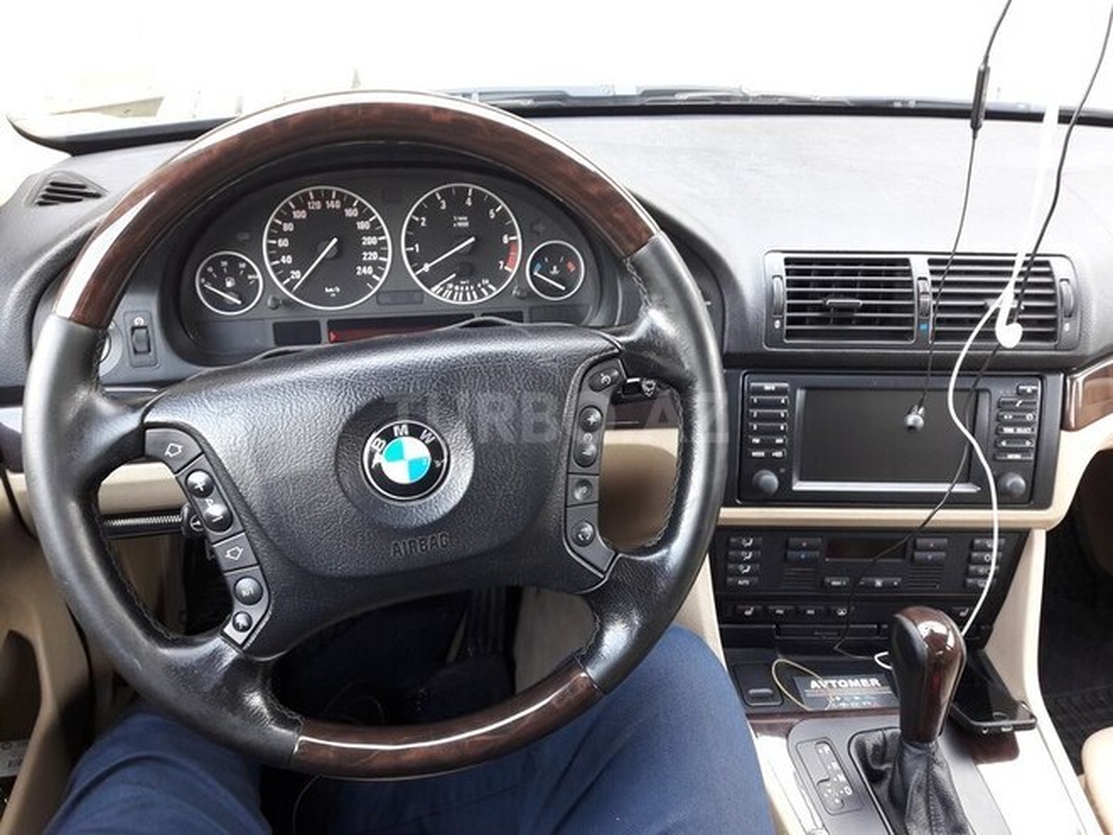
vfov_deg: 49.7
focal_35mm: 28
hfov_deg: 63.4
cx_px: 556
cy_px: 418
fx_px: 900
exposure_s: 1/33
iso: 100
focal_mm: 3.7
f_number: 1.9
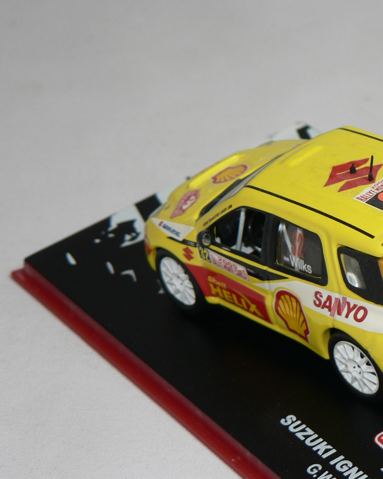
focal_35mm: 151
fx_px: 2140
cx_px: 408
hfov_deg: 10.1
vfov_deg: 12.8
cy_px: 260
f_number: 3.2
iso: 80
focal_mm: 14.5
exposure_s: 1/60
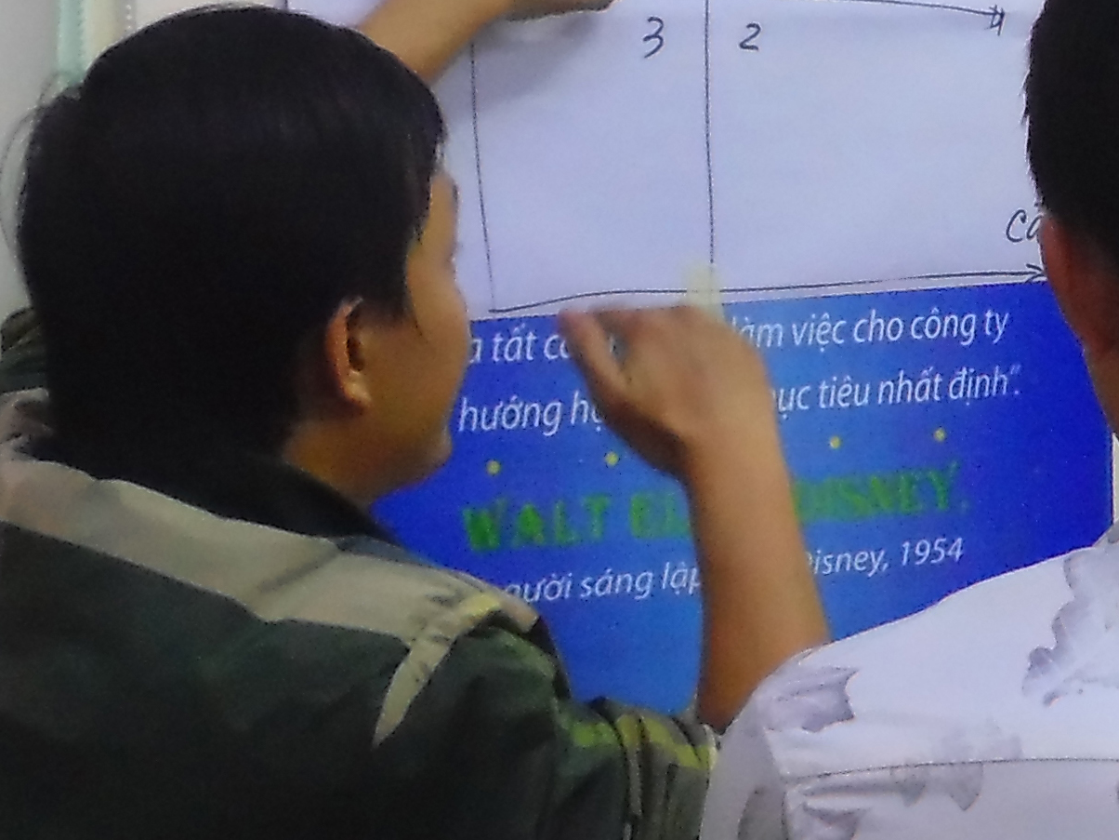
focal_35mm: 111
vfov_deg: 13.3
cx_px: 1061
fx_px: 3588
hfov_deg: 17.4
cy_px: 265
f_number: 3.7
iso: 400
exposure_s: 1/30
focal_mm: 5.3
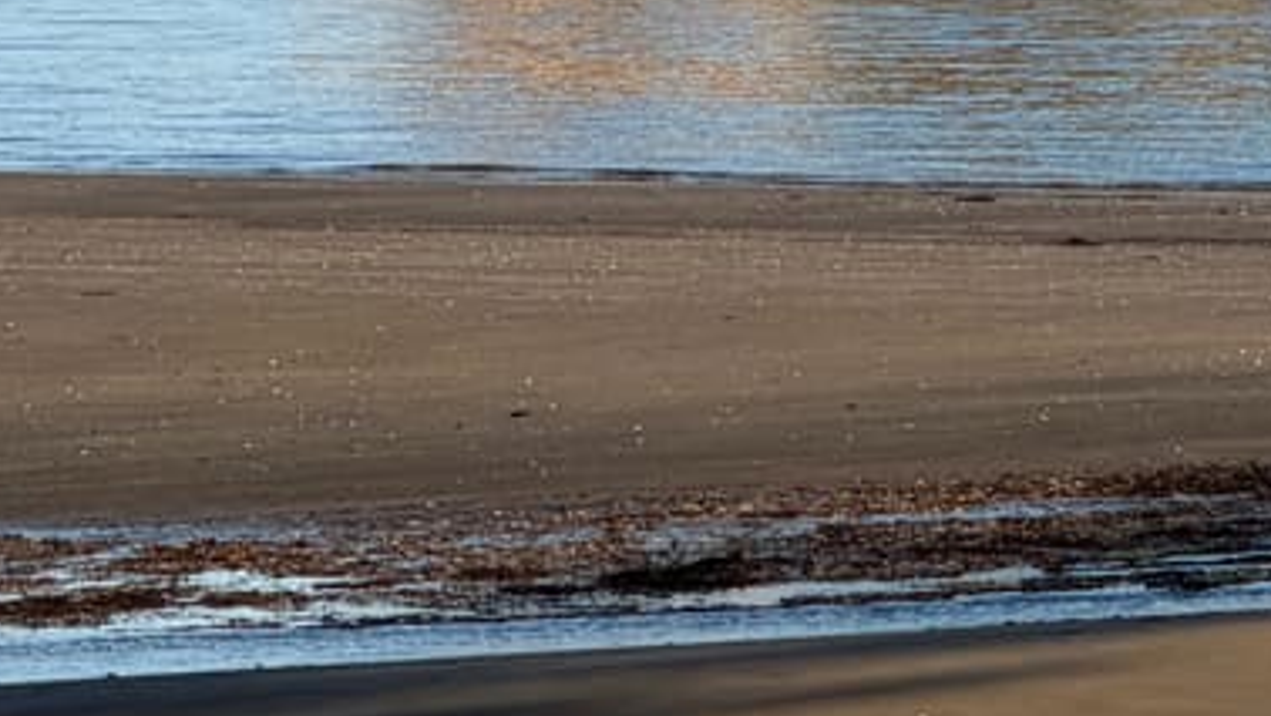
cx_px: 968
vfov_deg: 2.6
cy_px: -350
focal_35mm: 461
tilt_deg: -1.3
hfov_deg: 4.7
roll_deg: +1.4
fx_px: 15543
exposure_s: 1/638
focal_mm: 16.89
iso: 20
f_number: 2.8
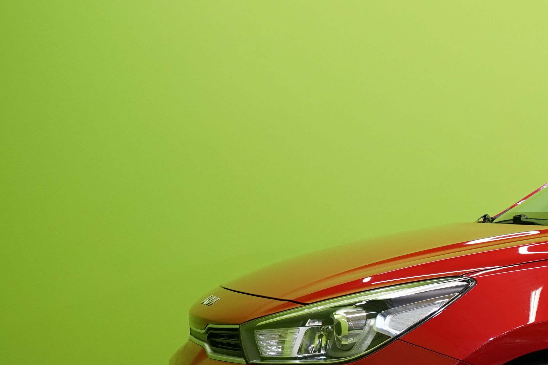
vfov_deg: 14.3
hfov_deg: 19.4
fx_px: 1446
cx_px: 752
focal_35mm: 95
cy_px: 311
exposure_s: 1/30
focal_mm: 34
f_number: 6.3
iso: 640
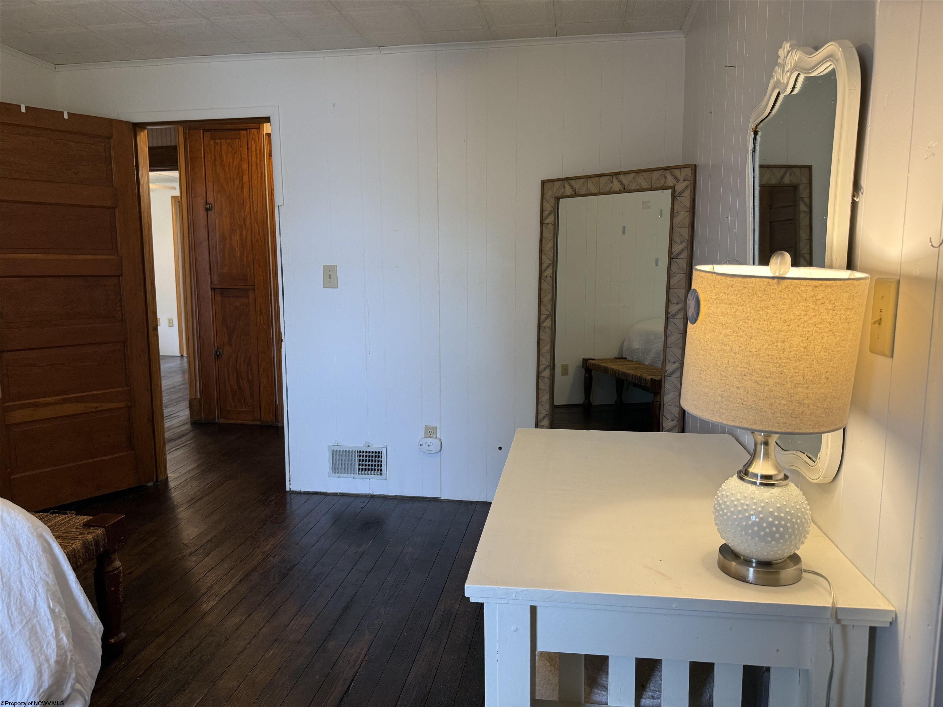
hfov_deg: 71.6
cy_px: 354
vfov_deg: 56.8
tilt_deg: -7.0
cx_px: 472
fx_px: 654
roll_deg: -0.5
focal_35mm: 24
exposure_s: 1/60
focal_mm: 6.76
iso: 160
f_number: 1.78
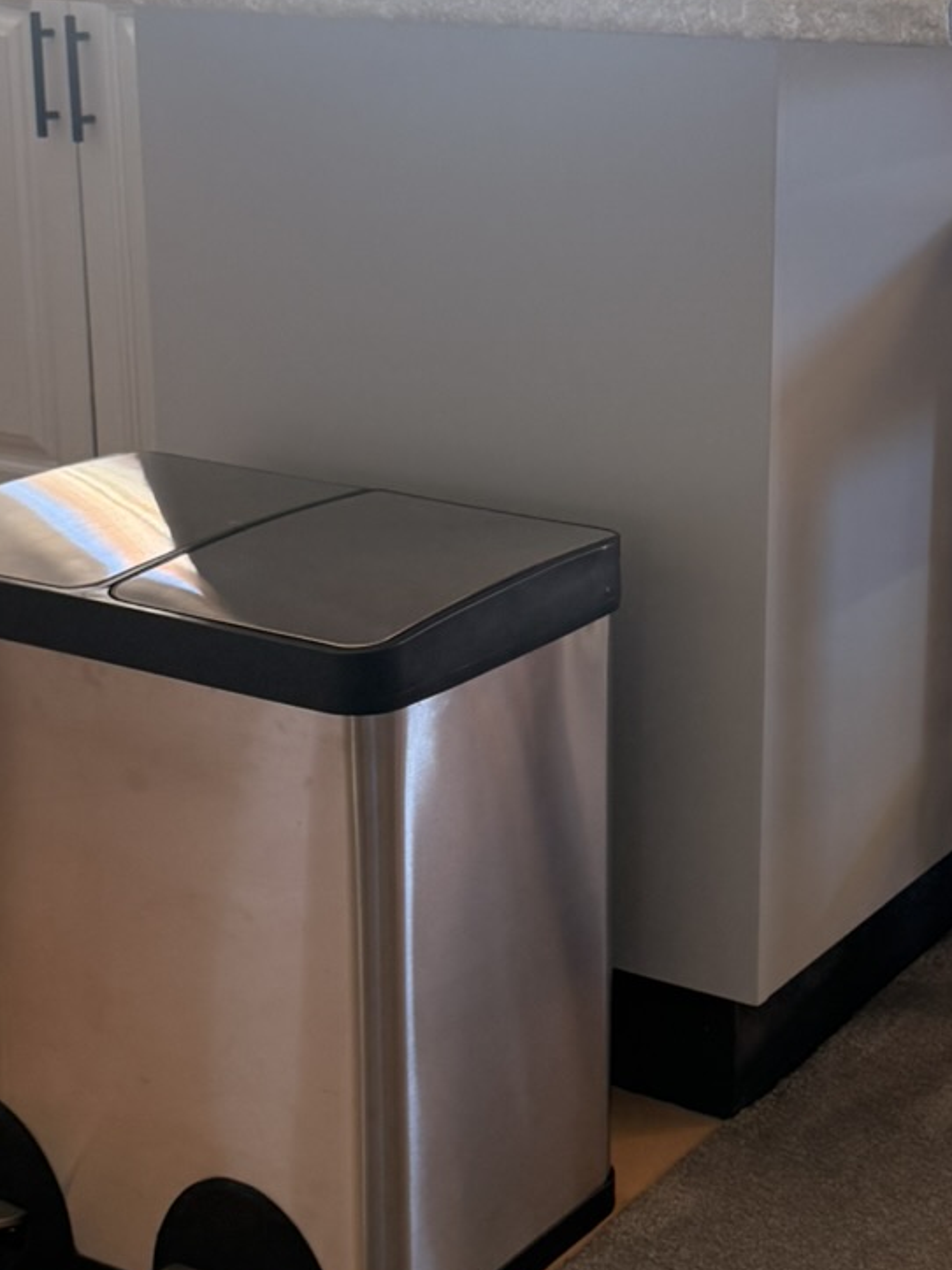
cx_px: 646
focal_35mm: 68
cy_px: 566
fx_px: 2494
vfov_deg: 28.5
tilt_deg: -15.1
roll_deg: -0.2
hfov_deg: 21.5
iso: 200
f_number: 1.78
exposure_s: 1/141
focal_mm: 6.76
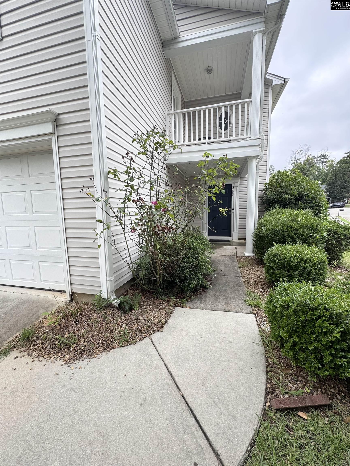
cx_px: 175
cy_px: 233
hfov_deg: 85.7
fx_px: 189
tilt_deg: -6.1
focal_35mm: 14
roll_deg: +0.5
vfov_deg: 102.1
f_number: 2.2
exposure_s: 1/343
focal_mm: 2.22
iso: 40
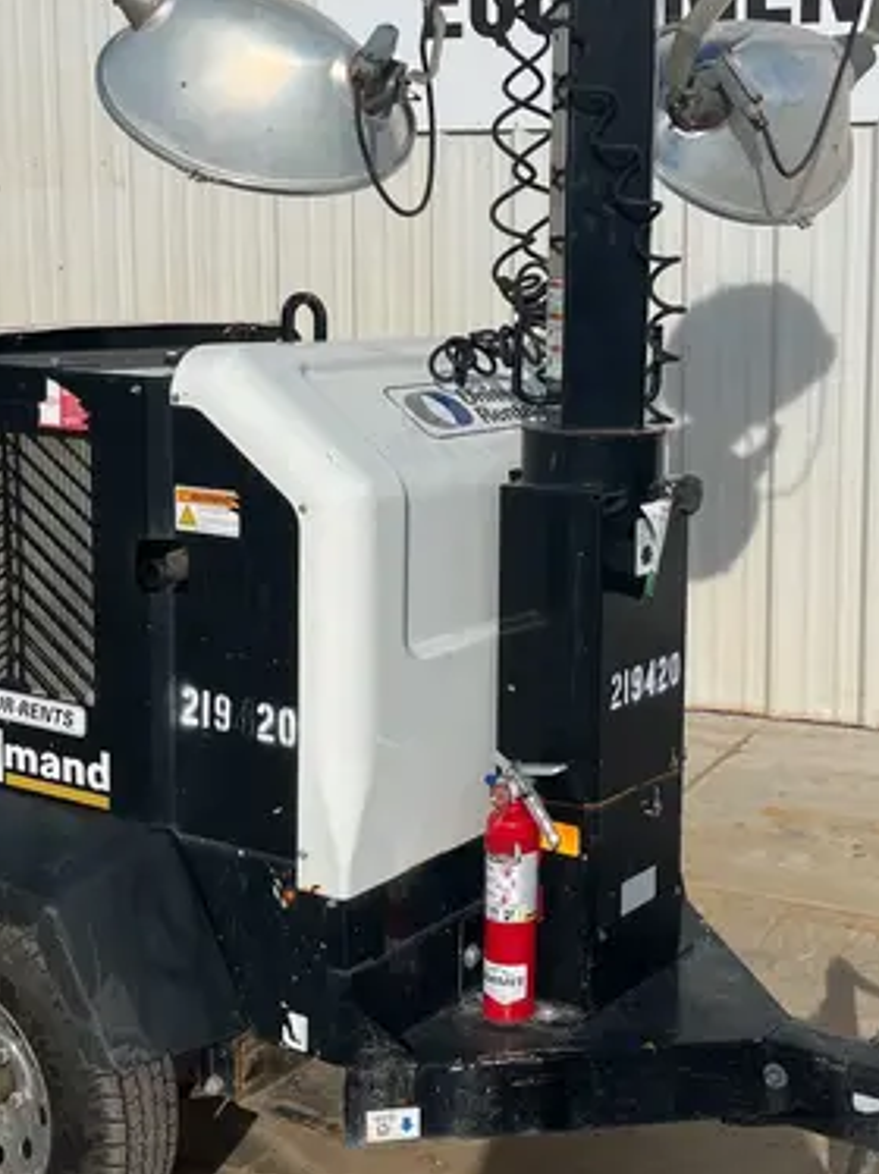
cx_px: 562
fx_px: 1729
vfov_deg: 37.4
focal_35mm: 51
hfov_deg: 28.4
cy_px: 491
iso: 50
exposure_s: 1/4854
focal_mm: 5.1
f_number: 1.6
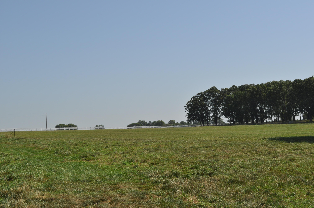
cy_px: 104
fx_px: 523
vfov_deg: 22.6
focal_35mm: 60
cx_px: 157
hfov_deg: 33.4
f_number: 10
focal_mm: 40
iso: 200
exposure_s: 1/400
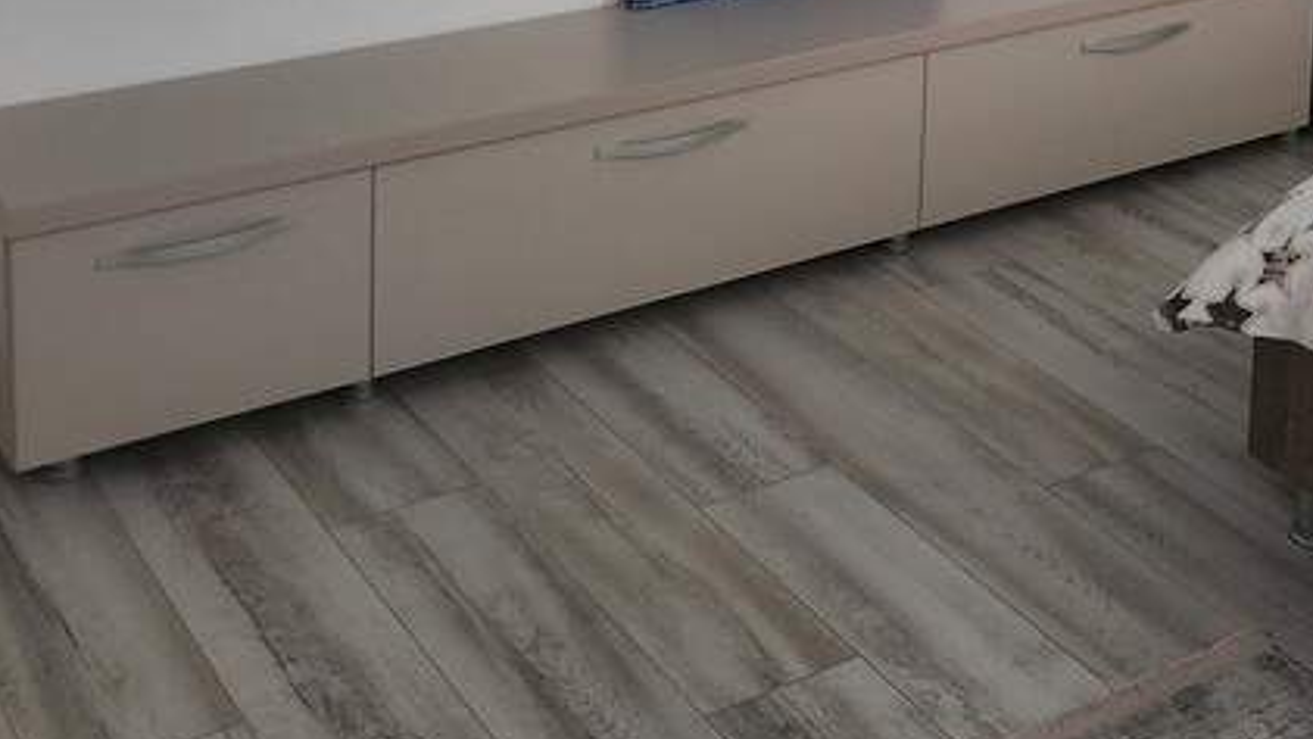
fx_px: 2124
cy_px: -340
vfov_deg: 17.8
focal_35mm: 61
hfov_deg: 33.2
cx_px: 1088
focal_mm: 5.4
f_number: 1.8
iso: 640
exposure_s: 1/24
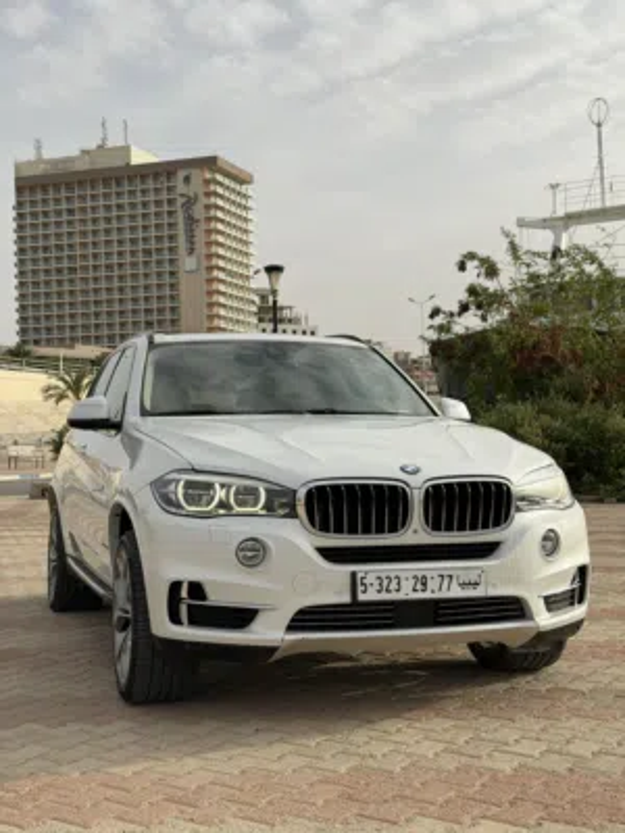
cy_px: 416
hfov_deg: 30.3
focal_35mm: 48
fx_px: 1156
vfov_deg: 39.7
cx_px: 312
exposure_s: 1/3704
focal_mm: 6.76
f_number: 1.78
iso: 80
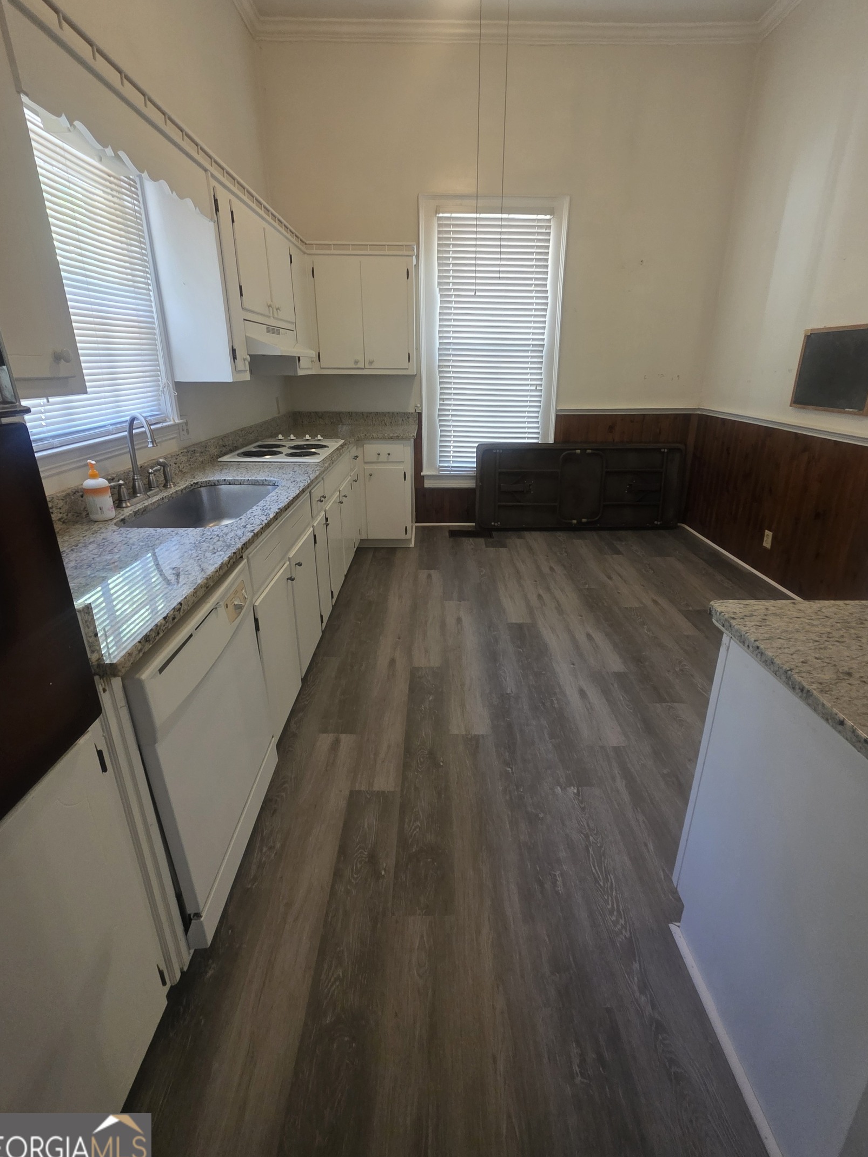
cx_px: 432
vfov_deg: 102.0
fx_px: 468
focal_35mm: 14
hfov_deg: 85.7
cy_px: 552
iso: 500
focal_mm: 2.2
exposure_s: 1/60
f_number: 1.9
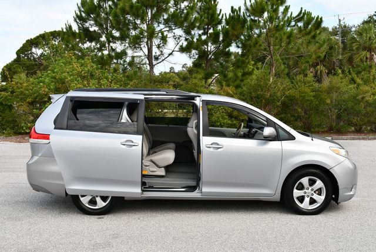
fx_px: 418
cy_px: 126
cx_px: 188
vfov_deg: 33.5
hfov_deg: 48.4
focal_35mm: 40
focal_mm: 20
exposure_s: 1/250
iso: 200
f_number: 8
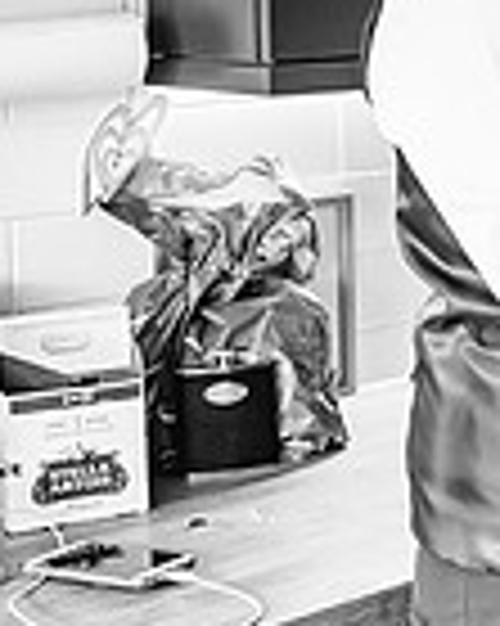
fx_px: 1741
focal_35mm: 94
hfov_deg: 13.3
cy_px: 11
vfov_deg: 19.8
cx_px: 1090
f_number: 2.8
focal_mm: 24
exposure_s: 1/30
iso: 500
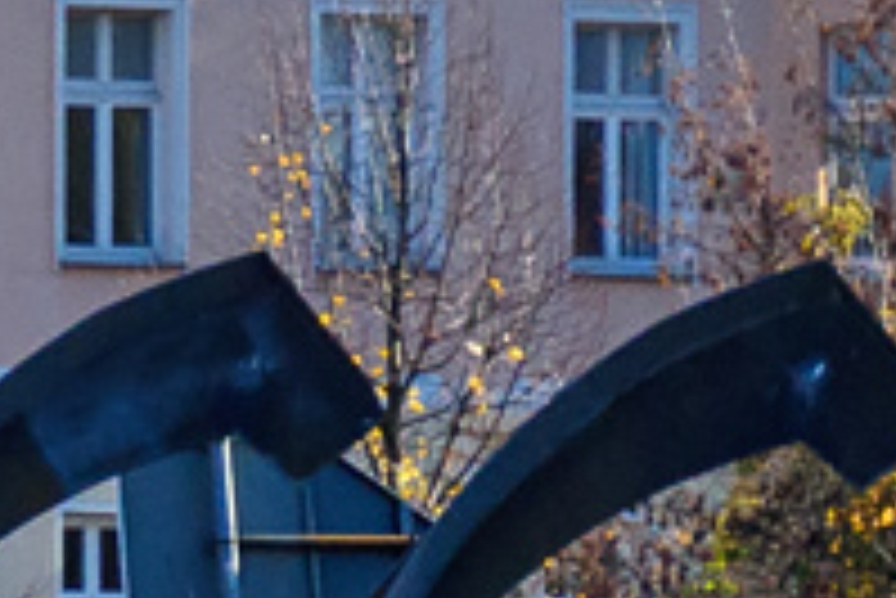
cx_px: 441
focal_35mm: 725
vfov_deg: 1.9
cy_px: 1329
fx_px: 18057
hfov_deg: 2.8
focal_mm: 80
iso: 200
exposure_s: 1/1250
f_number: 6.3
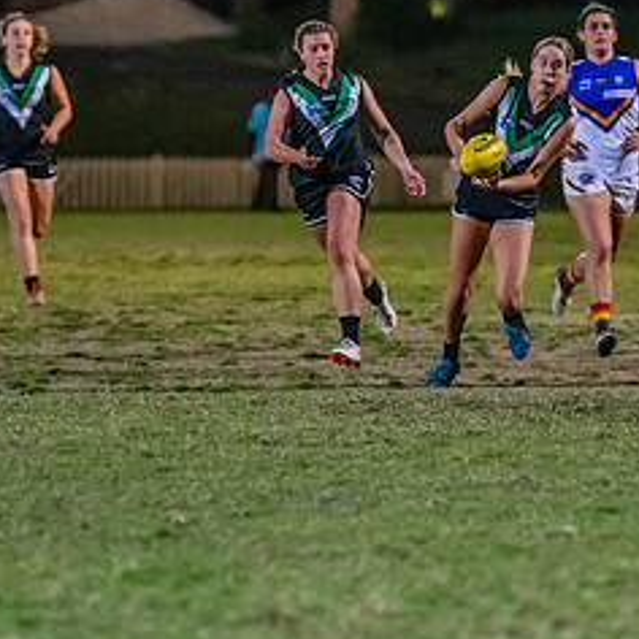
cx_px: 467
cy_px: 264
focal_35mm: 451
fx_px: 9419
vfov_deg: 3.9
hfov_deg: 3.9
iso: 10000
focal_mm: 195
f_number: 2.8
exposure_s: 1/1000
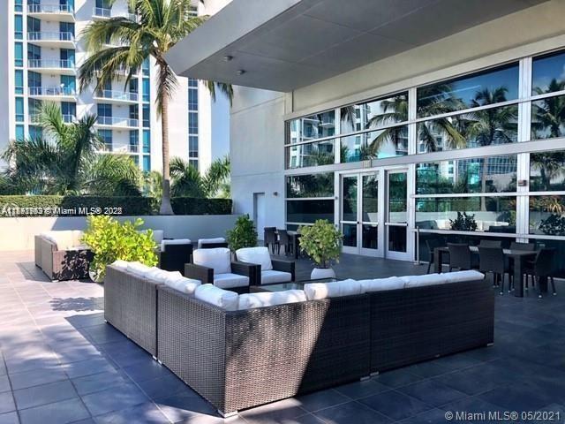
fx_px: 457
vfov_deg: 49.7
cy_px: 212
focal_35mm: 28
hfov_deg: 63.4
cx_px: 282
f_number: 1.8
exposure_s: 1/585
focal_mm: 4
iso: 20
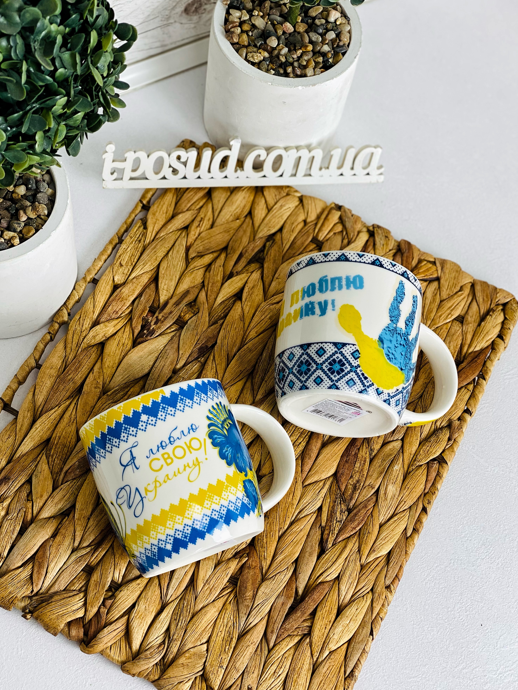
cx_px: 259
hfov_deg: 27.5
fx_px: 1057
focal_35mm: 53
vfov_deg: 36.2
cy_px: 350
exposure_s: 1/100
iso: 25
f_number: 2
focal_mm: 6
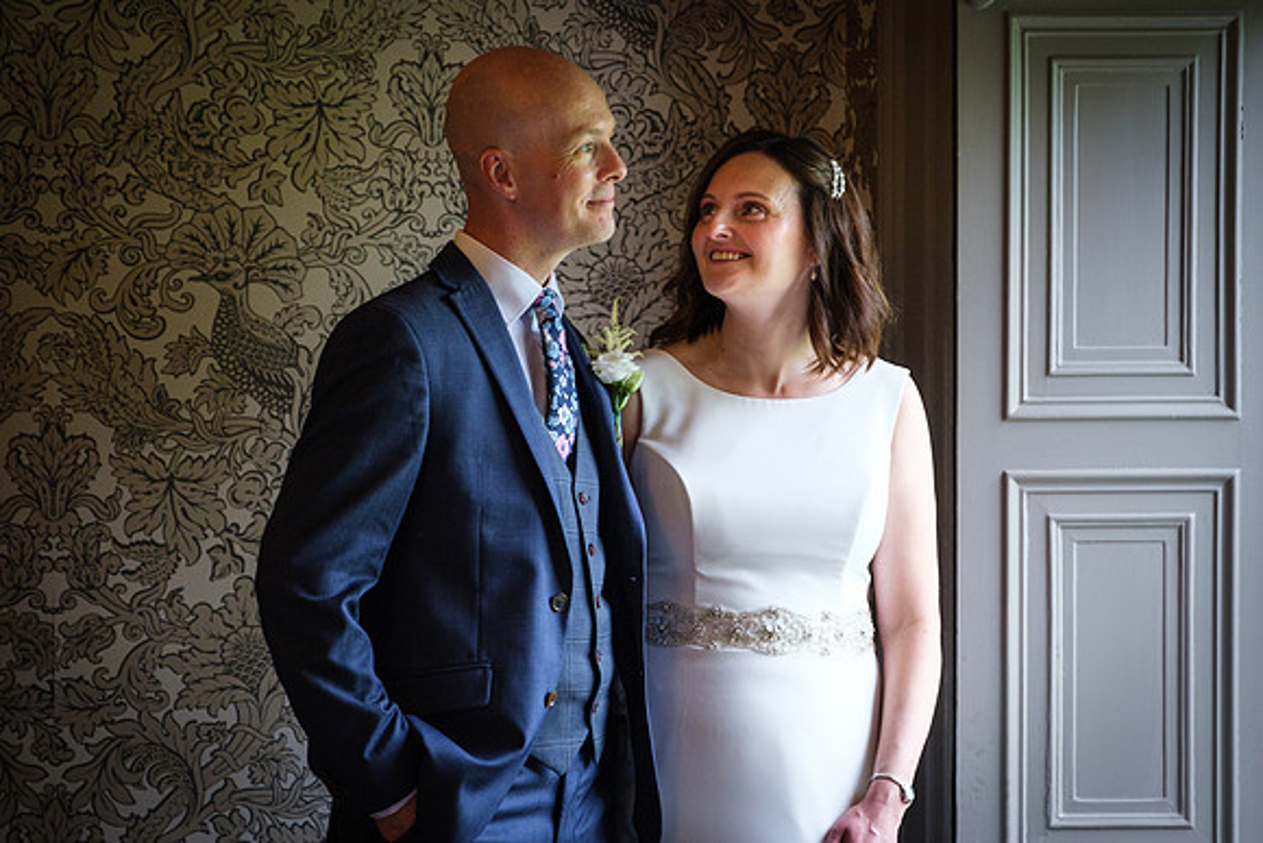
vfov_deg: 15.0
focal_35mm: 91
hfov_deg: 22.4
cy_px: 471
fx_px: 3192
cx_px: 706
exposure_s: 1/160
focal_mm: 53.3
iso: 800
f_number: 2.8
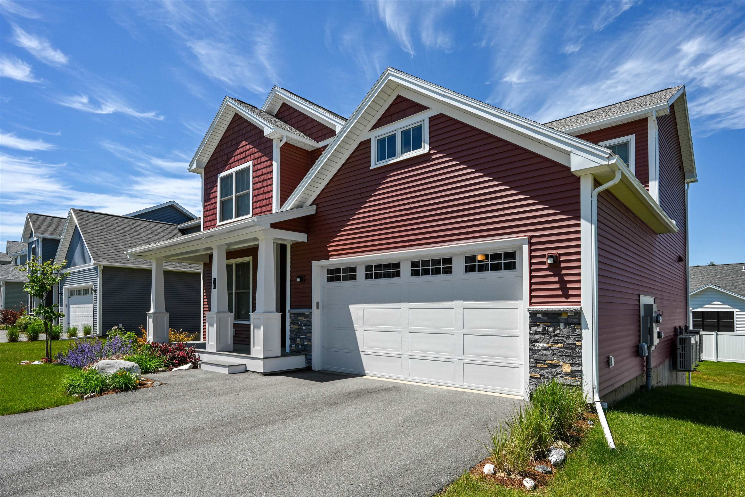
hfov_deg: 85.4
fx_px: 404
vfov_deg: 63.2
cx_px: 372
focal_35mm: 20
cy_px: 248
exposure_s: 1/500
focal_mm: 19.5
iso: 400
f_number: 14
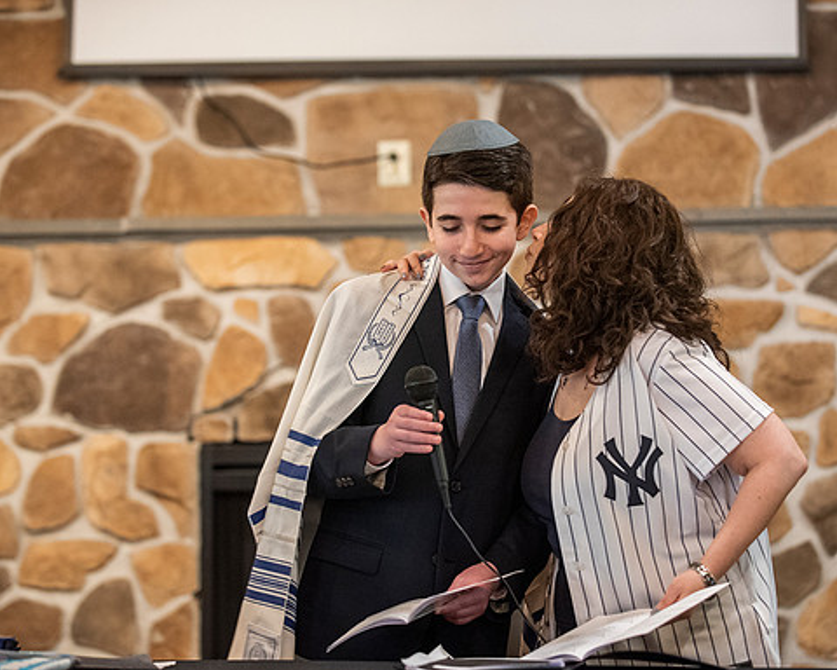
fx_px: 2725
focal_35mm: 110
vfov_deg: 14.0
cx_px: 435
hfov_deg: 17.5
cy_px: 326
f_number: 2.8
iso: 3200
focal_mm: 90
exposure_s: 1/60
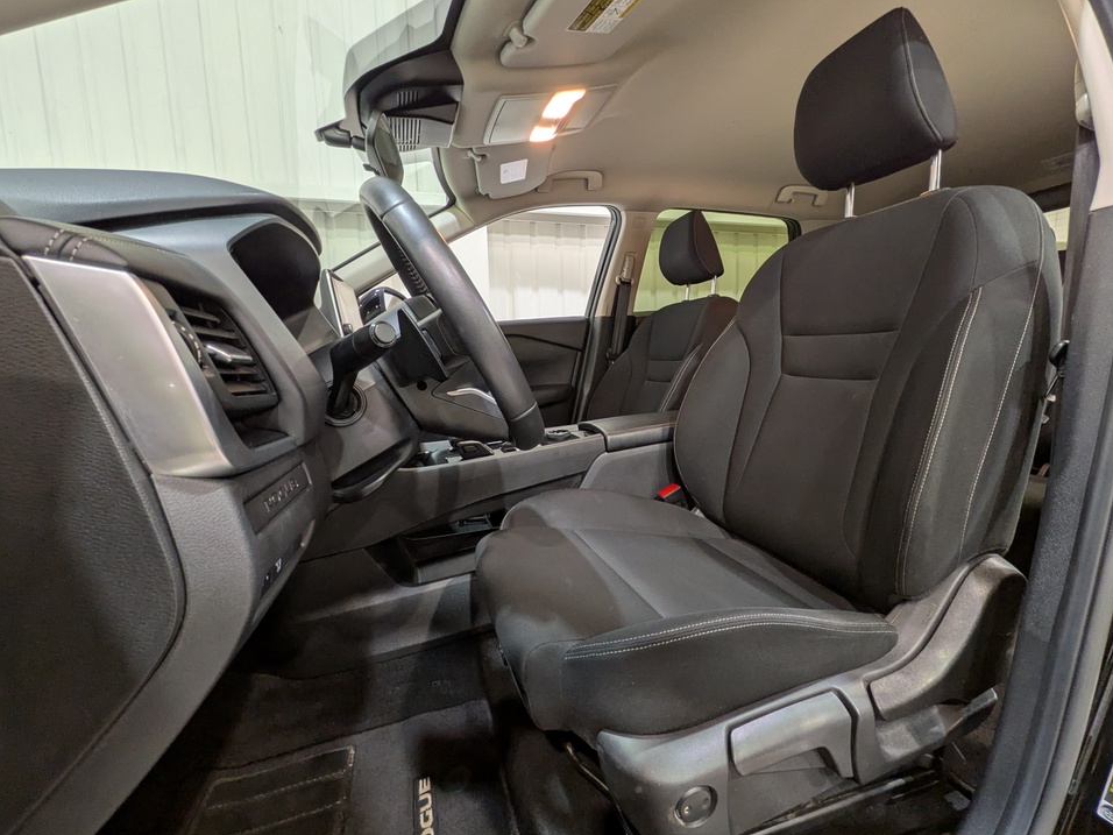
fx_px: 482
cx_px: 558
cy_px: 409
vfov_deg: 81.7
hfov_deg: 98.2
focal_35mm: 15
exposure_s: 1/30
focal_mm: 1.83
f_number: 2.2
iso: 72
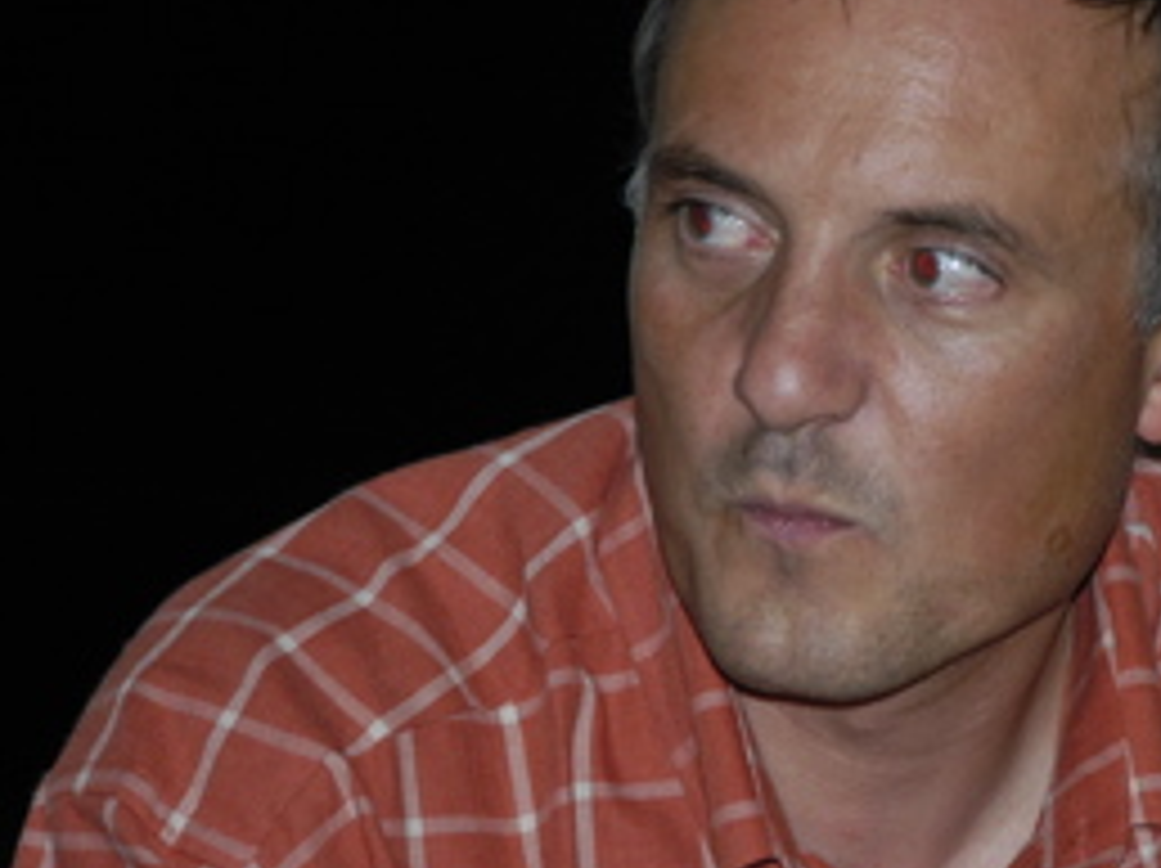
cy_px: 344
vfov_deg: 4.9
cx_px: 1116
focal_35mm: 304
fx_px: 10193
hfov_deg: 6.5
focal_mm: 85
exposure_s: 1/60
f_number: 4.5
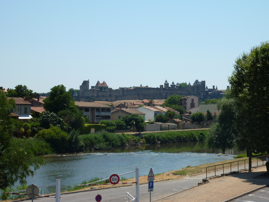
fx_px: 521
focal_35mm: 67
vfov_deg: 21.9
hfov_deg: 29.0
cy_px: 101
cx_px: 134
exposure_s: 1/500
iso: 80
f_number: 5.6
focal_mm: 11
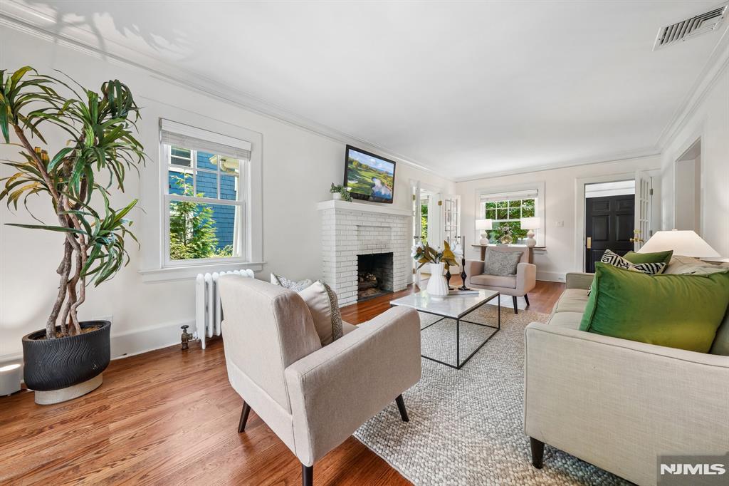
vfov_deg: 90.0
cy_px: 243
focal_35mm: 12
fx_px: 243
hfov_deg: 112.6
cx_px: 364
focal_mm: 12
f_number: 11
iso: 100
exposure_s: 1/3.33
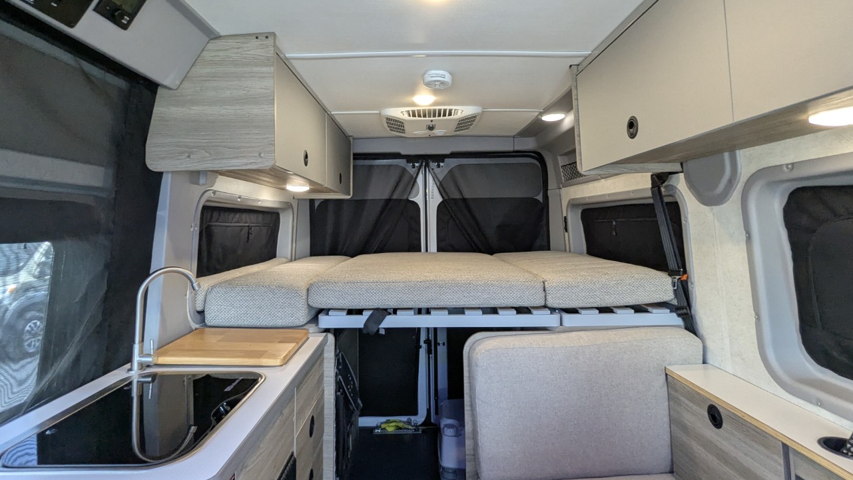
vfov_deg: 58.0
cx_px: 417
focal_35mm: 19
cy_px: 196
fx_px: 430
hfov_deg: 89.5
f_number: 2.2
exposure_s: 1/60.4
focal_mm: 2.35
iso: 185
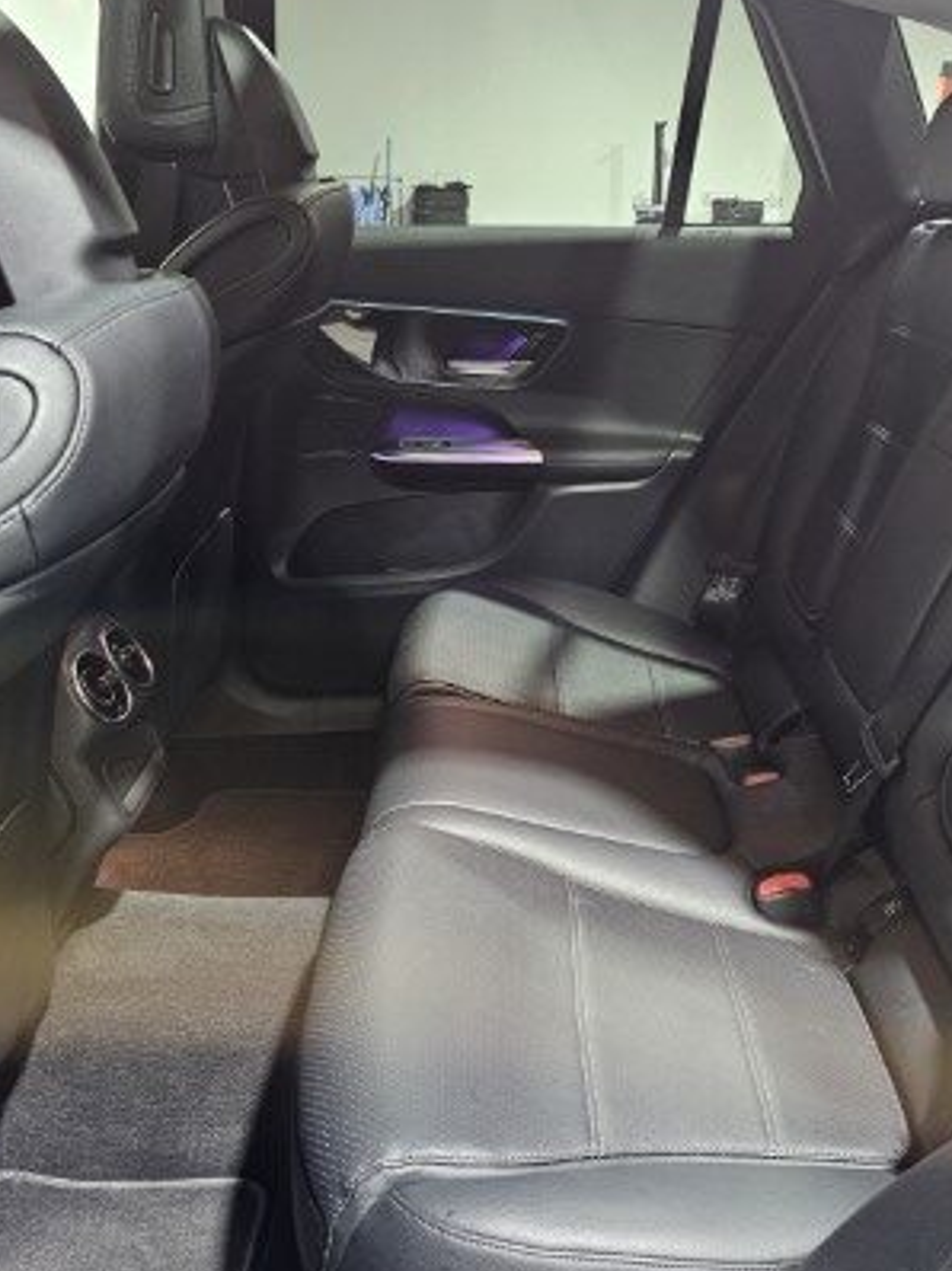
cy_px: 629
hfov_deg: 37.5
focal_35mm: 37
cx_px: 732
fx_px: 1358
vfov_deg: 50.2
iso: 640
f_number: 1.7
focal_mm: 6.3
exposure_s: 1/33
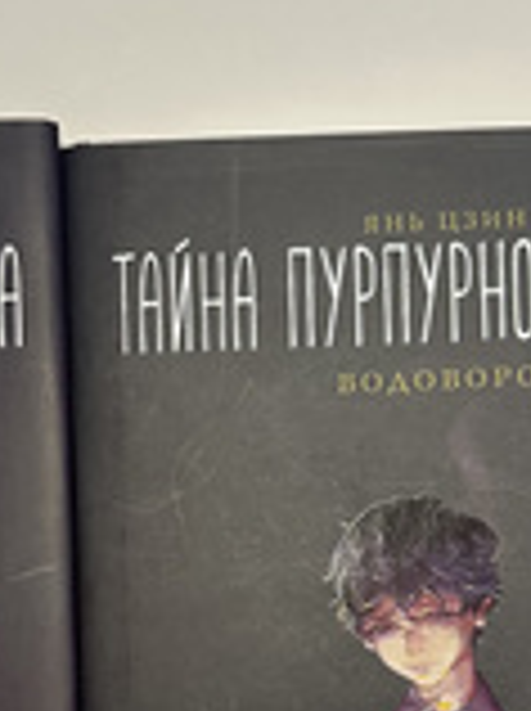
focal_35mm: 76
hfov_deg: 19.1
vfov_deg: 24.8
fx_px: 1559
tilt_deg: -87.3
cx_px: 92
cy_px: 670
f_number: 1.78
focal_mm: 6.86
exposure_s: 1/100
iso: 160
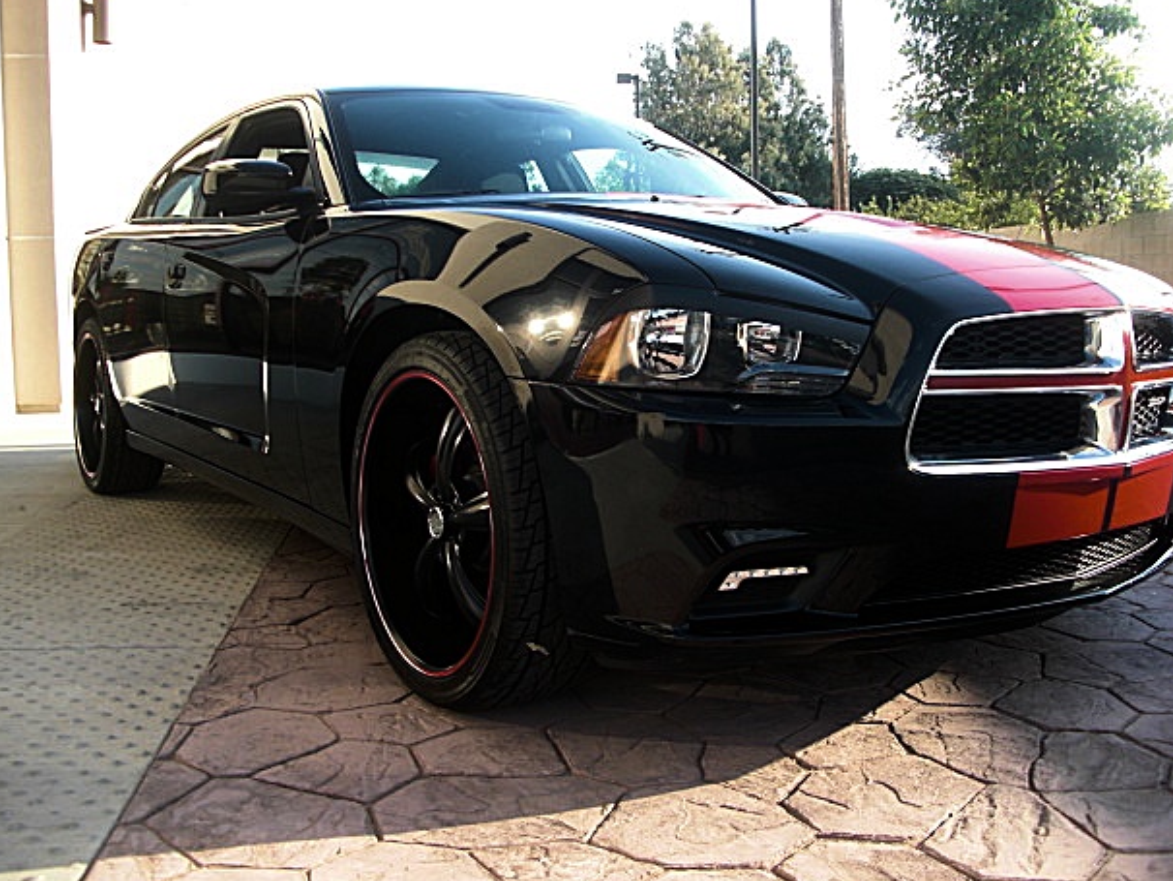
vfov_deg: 37.7
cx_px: 612
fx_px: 1288
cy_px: 424
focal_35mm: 38
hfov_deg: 48.9
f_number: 2.8
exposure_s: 1/200
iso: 50
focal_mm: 6.3
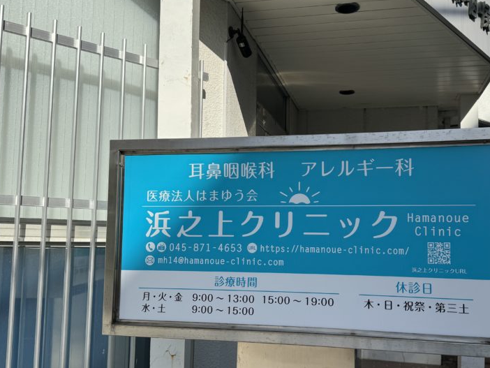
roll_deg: -0.2
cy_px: 203
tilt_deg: +4.8
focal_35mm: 35
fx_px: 496
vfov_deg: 40.7
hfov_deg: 52.3
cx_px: 294
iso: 80
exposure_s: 1/6410
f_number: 1.78
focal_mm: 6.76
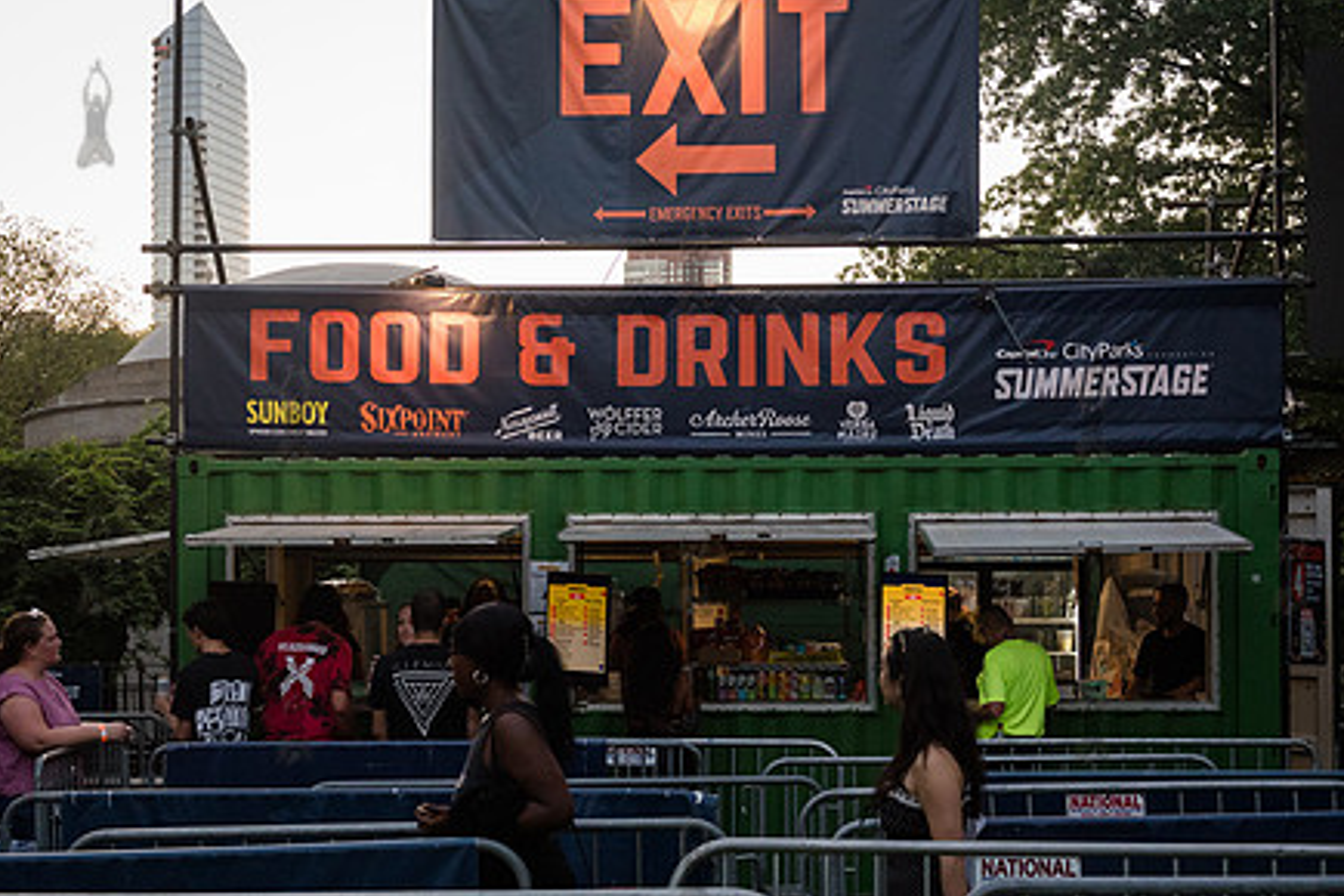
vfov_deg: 25.4
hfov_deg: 37.5
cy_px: 561
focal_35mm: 53
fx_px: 1979
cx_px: 692
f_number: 4
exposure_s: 1/640
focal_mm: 38
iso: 3200
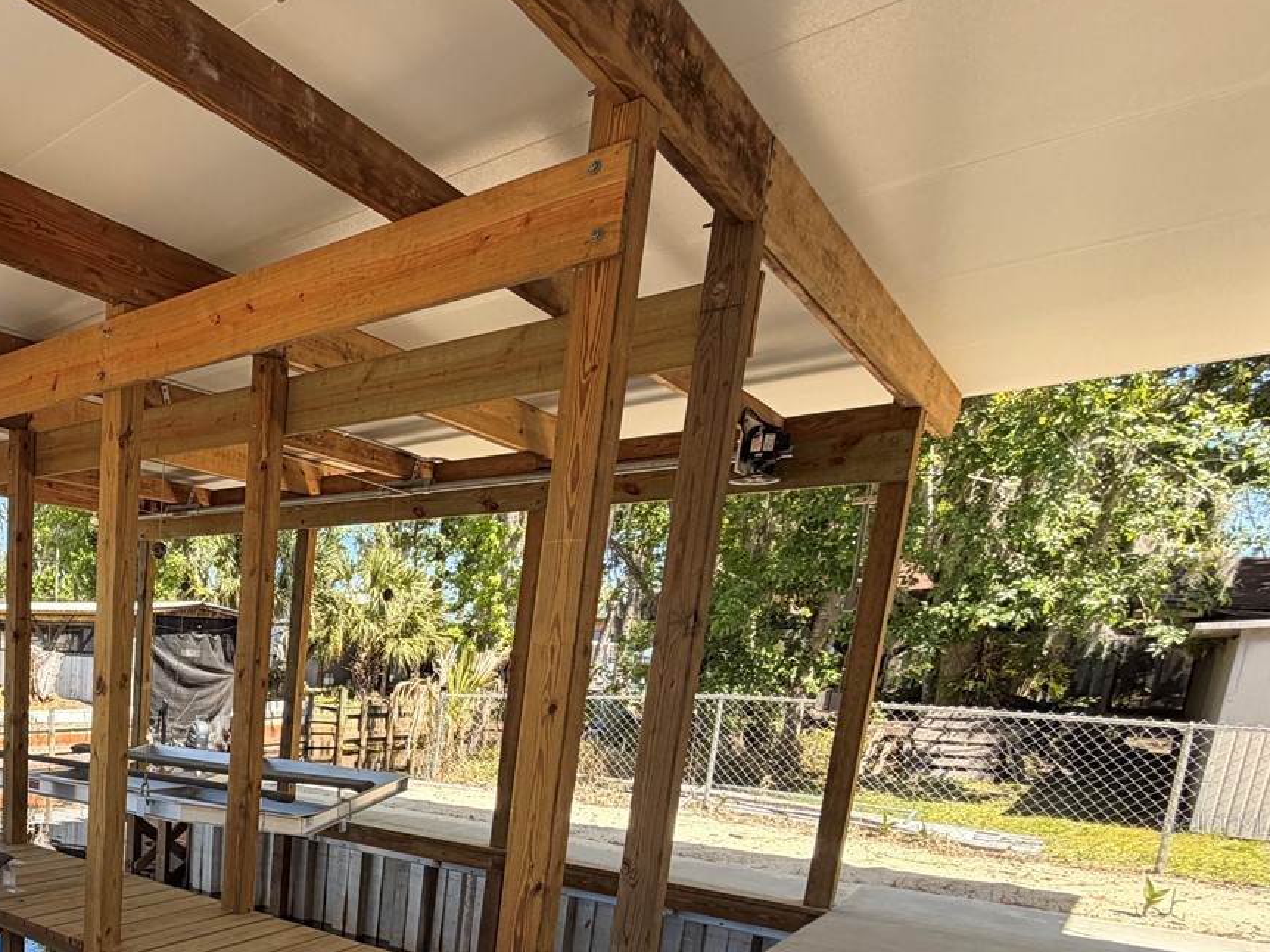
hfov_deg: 57.3
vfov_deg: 48.5
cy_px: 822
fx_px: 954
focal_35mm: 26
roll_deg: -1.9
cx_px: 115
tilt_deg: -11.4
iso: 50
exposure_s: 1/383
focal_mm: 2.22
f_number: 2.2
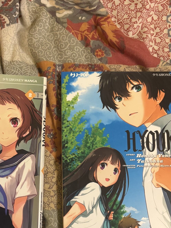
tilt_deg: -83.1
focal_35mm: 50
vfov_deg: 37.9
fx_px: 329
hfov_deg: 28.6
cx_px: 39
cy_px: 145
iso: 250
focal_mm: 5.96
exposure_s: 1/50
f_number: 1.6
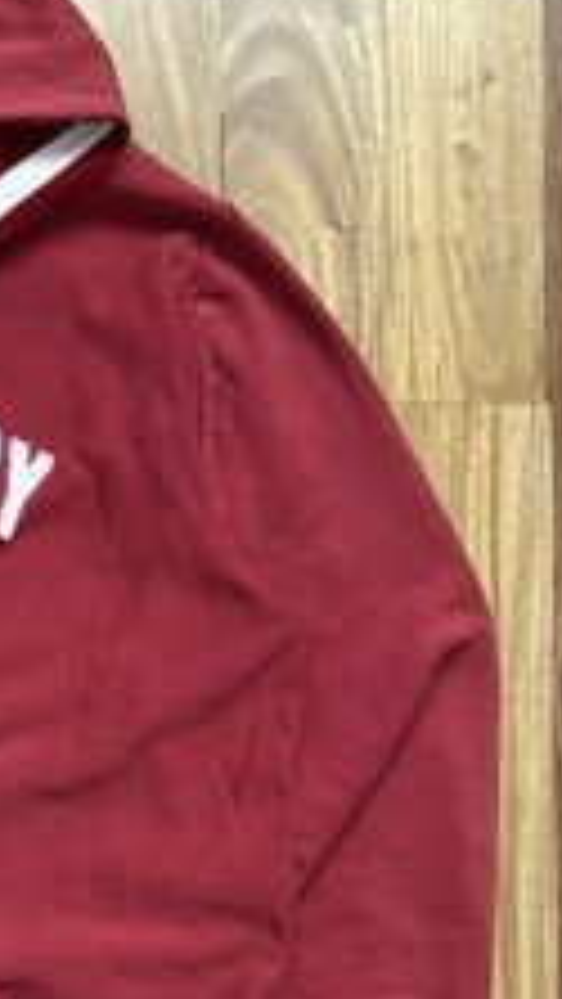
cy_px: 772
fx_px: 1800
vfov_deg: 30.4
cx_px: -270
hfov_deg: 16.3
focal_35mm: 68
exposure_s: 1/60
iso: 500
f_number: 1.6
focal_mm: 5.96
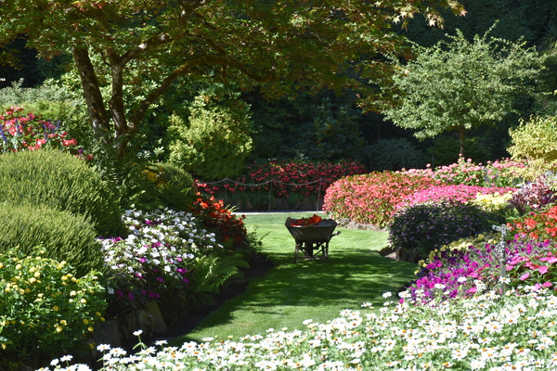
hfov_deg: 22.6
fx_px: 1392
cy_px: 186
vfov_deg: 15.2
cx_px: 278
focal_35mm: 90
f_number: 8
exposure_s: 1/250
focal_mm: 60
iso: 200
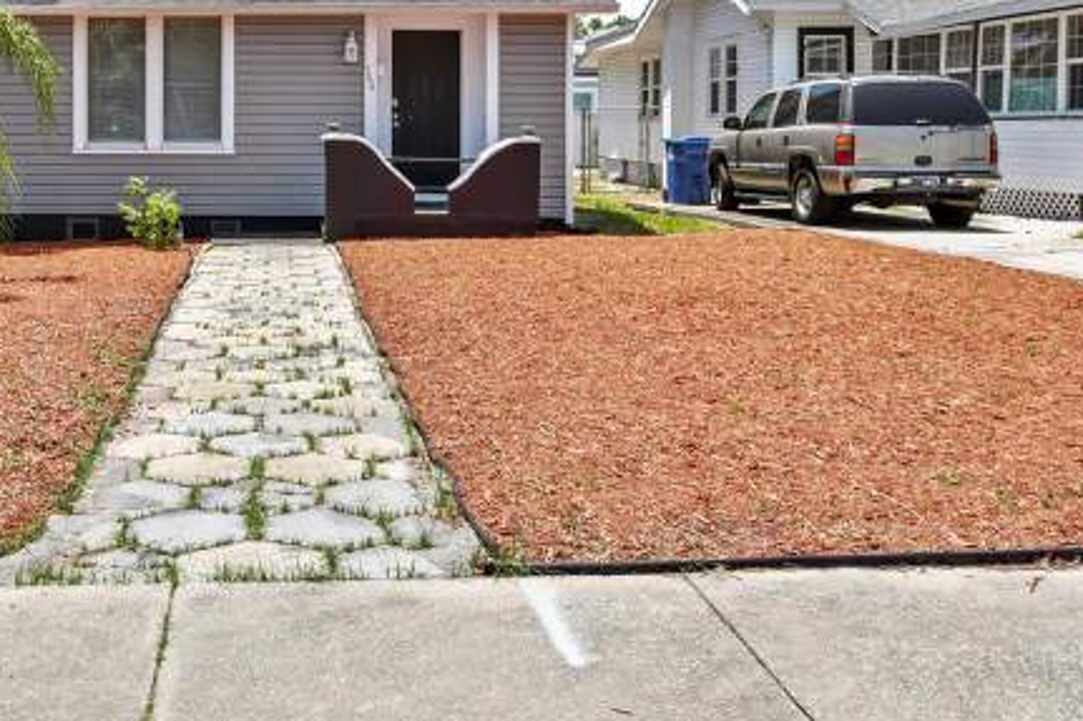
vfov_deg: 32.8
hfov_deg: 47.2
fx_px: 1173
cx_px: 234
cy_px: 102
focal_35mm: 39
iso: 100
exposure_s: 1/250
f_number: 7.1
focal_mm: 14
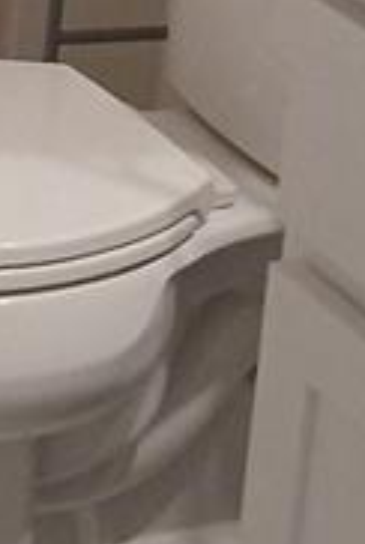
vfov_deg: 10.7
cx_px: -144
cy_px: -484
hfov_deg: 7.6
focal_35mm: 178
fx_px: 2697
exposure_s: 1/40
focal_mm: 3.98
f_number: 1.8
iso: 250
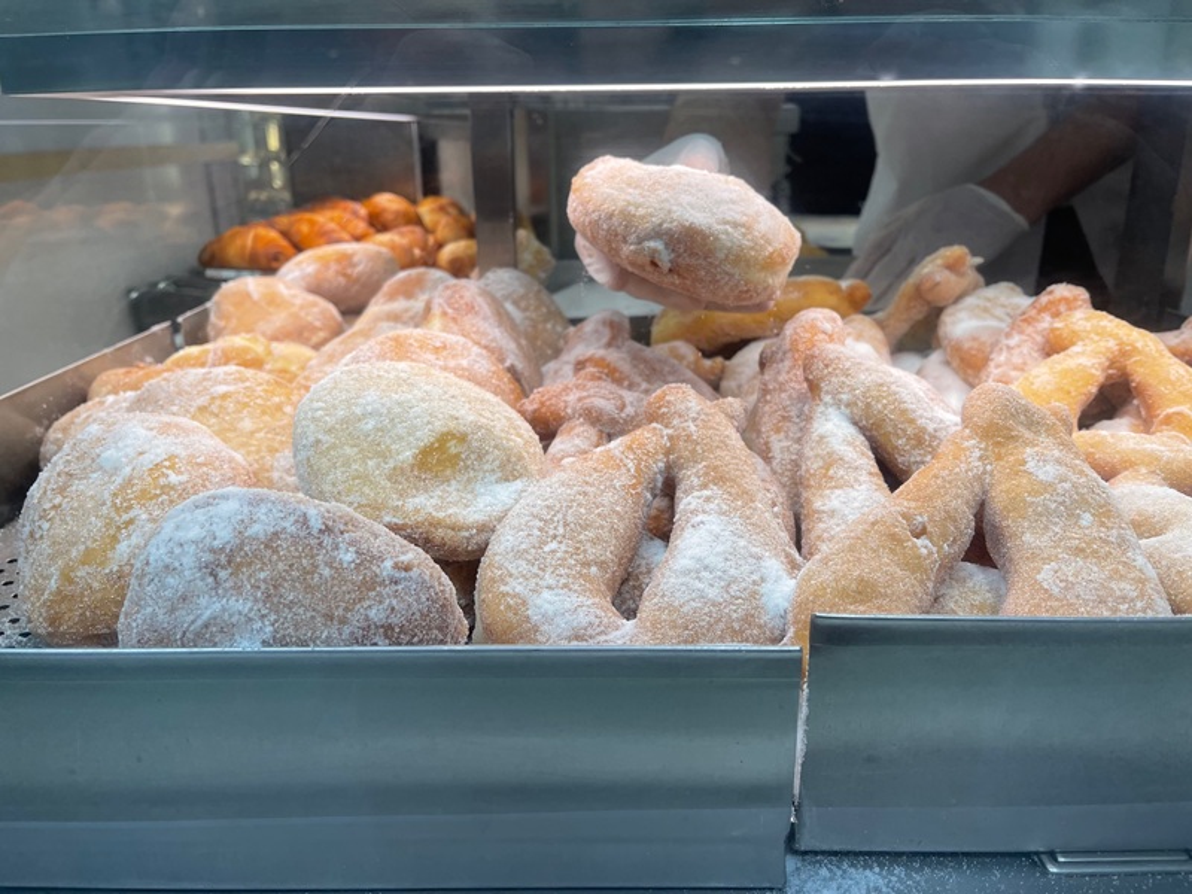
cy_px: 447
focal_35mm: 26
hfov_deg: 67.3
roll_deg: +0.8
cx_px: 596
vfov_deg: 53.1
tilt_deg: -20.0
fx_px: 895
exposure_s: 1/188
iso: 32
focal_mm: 5.1
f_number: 1.6
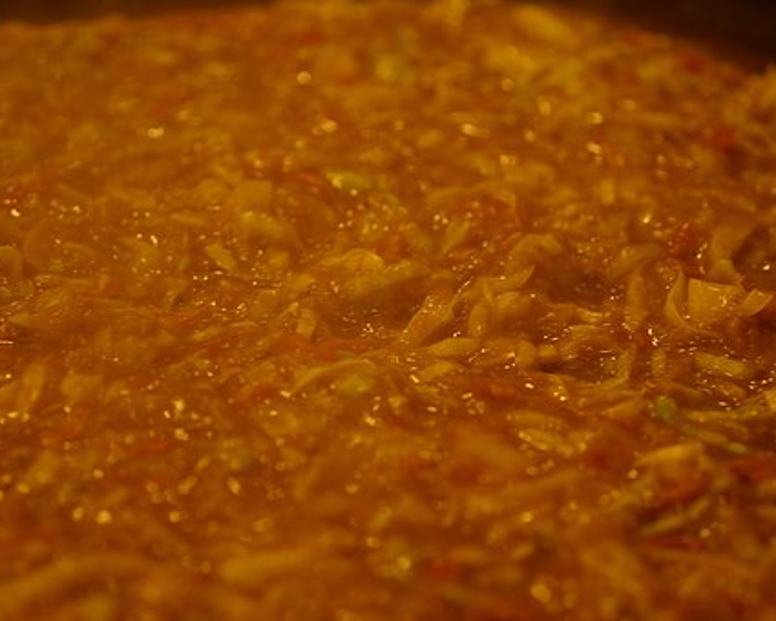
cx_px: 354
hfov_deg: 22.5
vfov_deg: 18.1
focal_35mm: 85
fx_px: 1952
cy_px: 311
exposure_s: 1/15
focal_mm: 50
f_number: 2.8
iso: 100
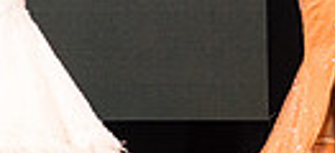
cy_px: -106
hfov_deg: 6.4
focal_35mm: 338
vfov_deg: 3.0
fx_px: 2878
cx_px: -412
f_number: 5
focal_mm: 55
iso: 4000
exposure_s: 1/160
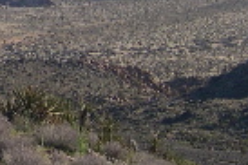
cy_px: -2
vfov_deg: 7.4
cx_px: -163
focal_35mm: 185
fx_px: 1273
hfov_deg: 10.6
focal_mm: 8
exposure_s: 1/237
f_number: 7.6
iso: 100
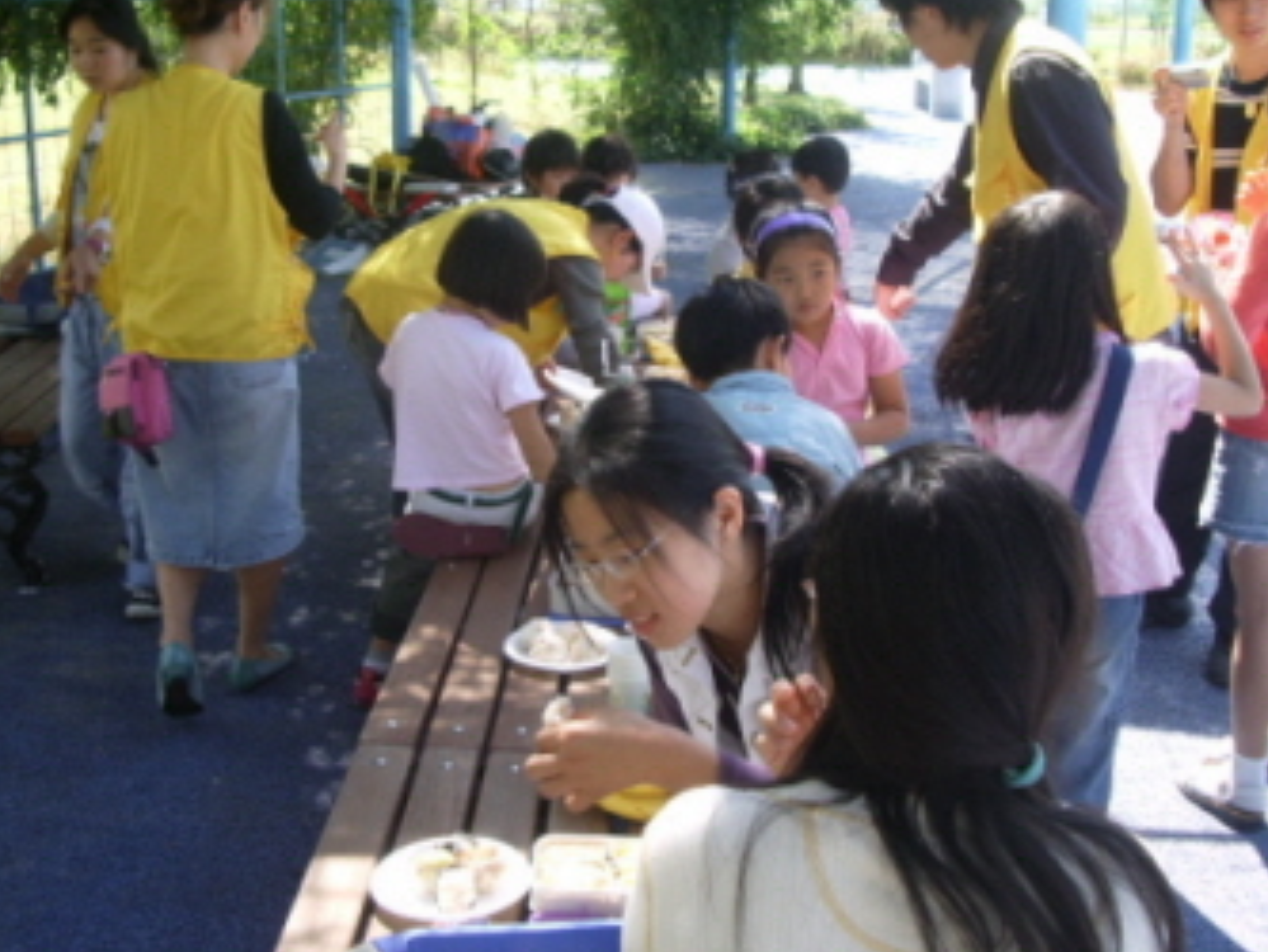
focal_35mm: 42
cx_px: 560
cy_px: 423
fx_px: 1539
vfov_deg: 34.3
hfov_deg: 44.7
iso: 50
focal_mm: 5.8
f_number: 2.6
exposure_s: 1/125
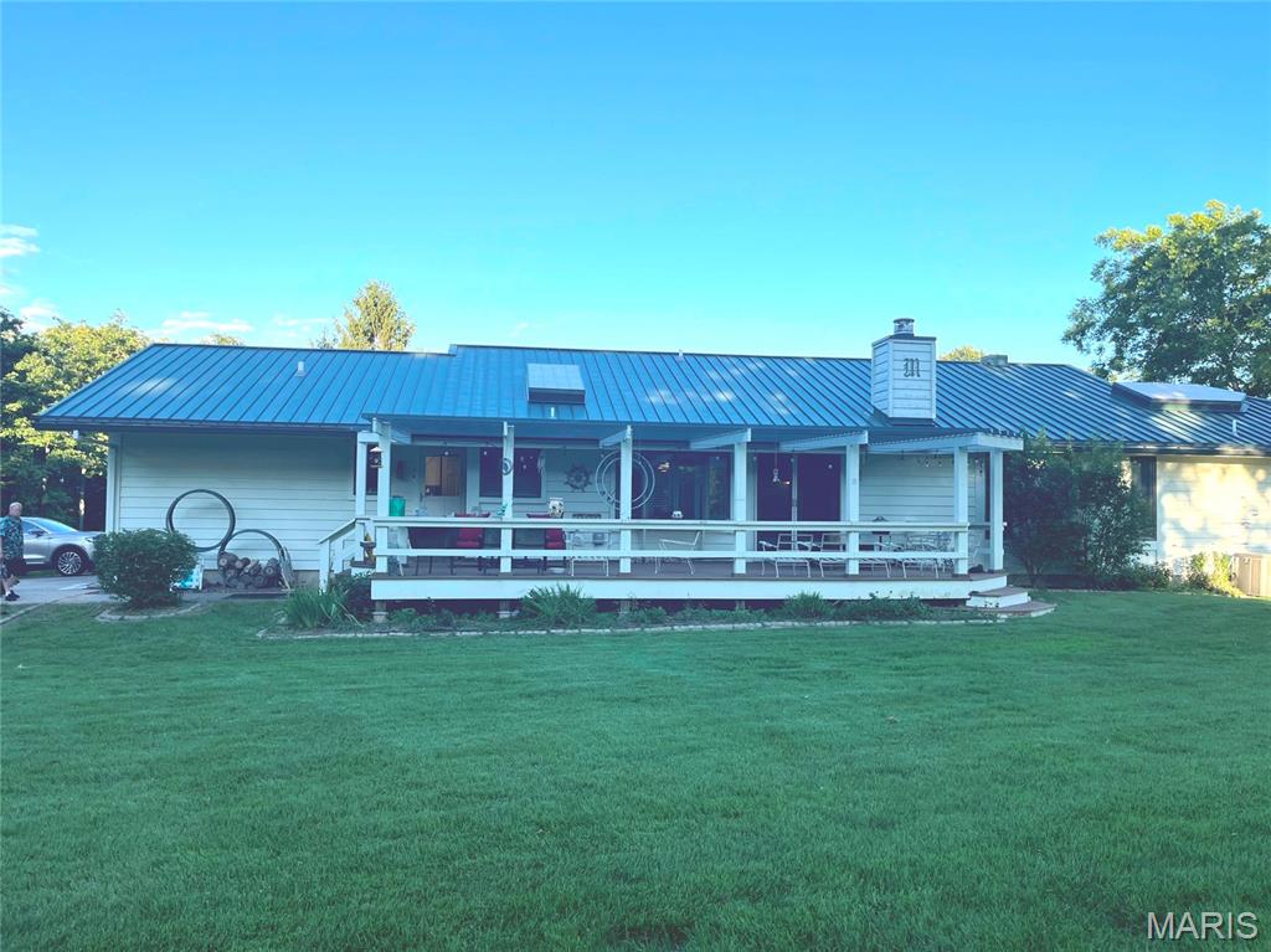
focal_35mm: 26
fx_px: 954
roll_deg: -0.4
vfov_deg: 53.0
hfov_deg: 67.3
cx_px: 636
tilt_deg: +1.8
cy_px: 476
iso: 50
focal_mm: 5.1
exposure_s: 1/1199
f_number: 1.6
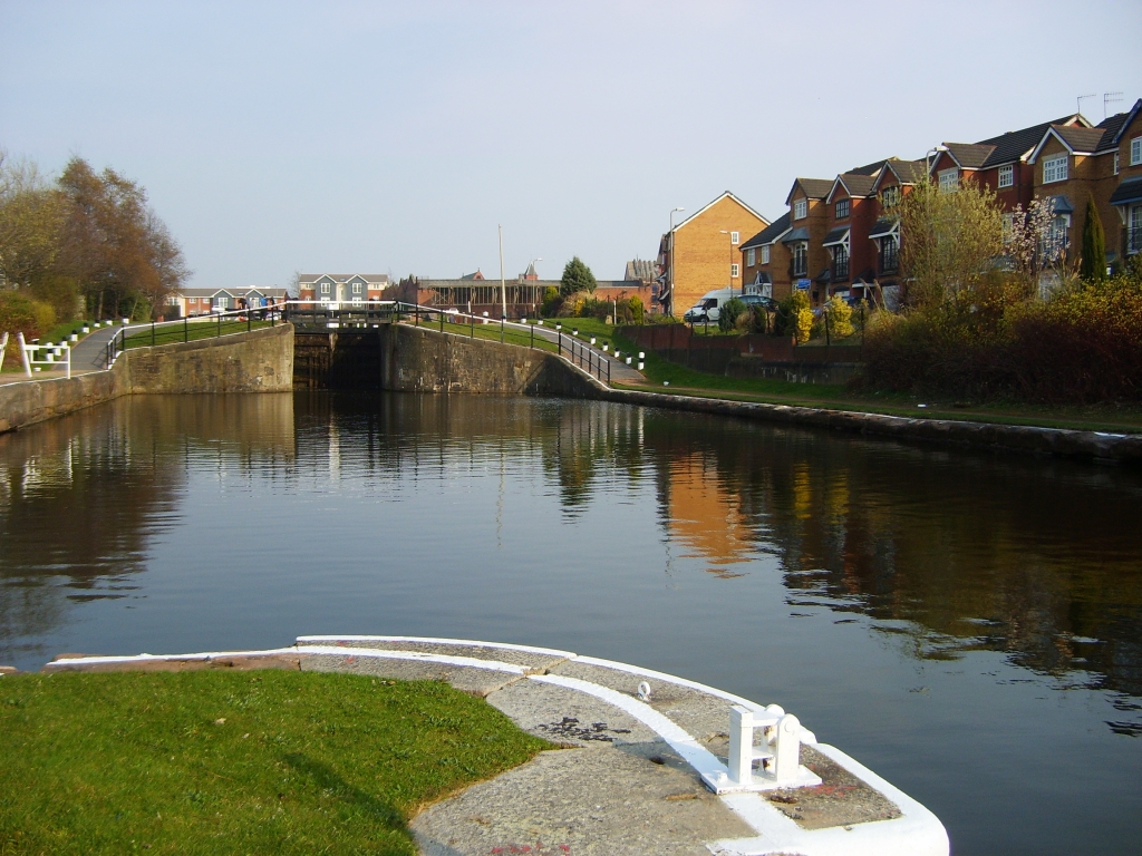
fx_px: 1155
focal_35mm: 35
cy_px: 428
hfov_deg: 52.6
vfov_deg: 40.7
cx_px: 571
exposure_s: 1/1000
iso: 50
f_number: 2.8
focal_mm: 5.8
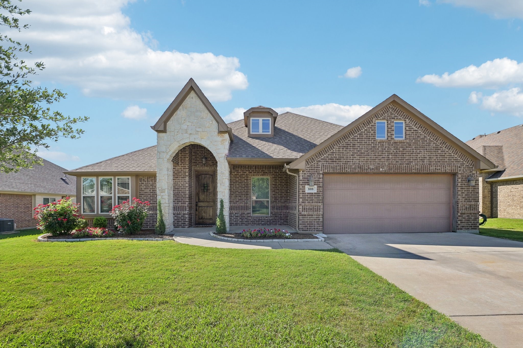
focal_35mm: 16
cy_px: 174
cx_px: 262
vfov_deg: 73.7
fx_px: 232
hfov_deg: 96.8
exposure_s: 1/800
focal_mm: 16
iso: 400
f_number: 8
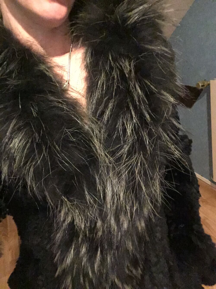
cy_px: 144
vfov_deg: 58.3
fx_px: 258
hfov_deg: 45.4
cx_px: 108
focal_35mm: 31
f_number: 2.4
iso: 1250
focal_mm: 2.15
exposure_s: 1/20
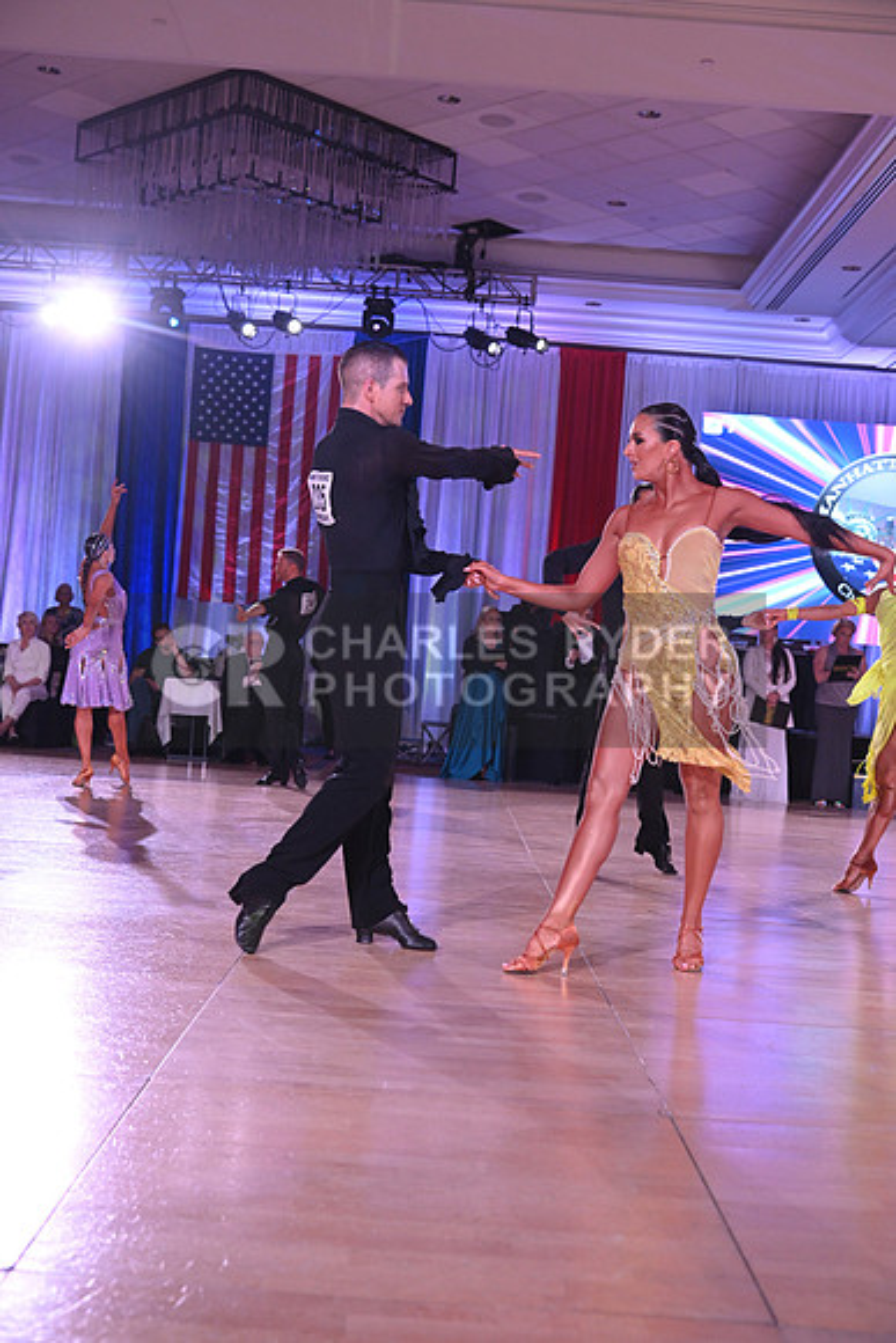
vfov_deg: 48.4
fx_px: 1492
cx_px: 448
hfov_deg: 33.4
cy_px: 672
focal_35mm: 40
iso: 2500
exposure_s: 1/320
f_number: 5
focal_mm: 40
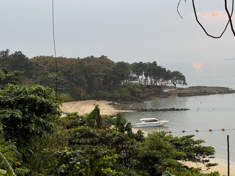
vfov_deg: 19.1
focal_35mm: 77
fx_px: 523
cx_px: 118
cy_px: 88
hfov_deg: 25.3
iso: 40
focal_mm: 9
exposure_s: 1/99
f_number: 2.8
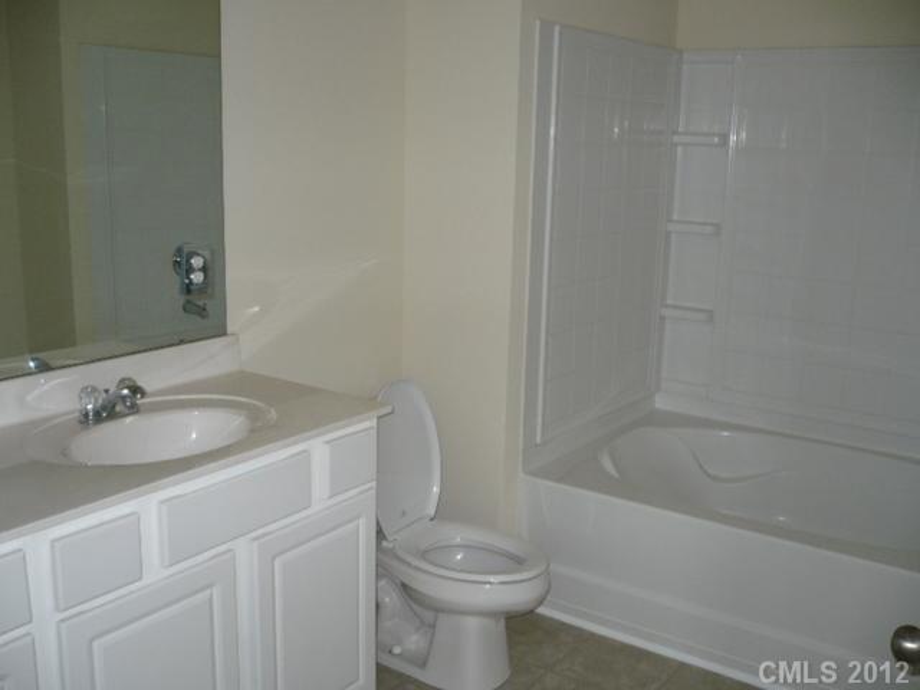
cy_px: 345
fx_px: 930
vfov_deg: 40.7
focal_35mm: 35
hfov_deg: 52.6
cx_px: 460
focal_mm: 5.8
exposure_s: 1/30
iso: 100
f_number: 2.8
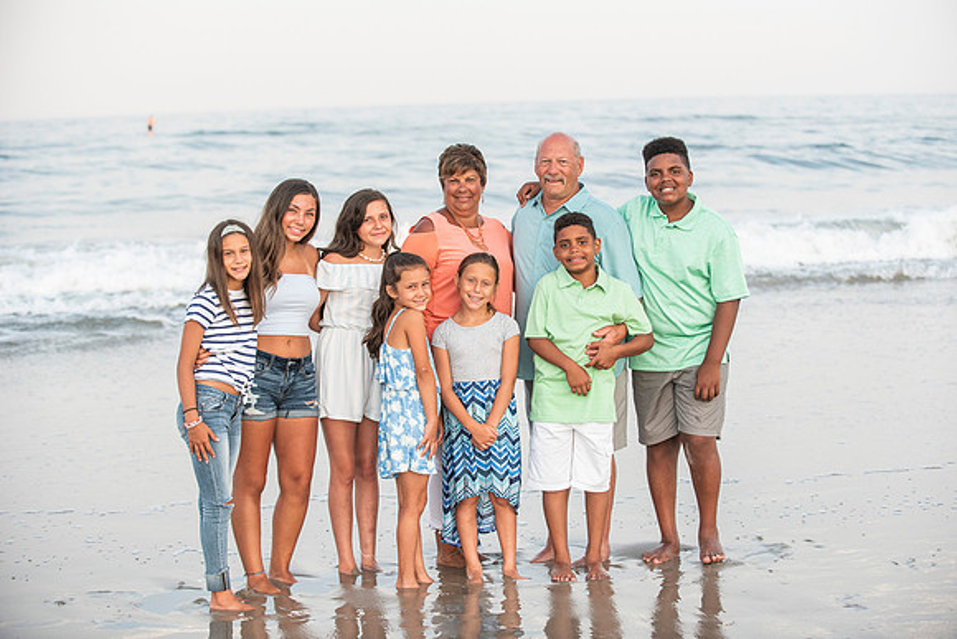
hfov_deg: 28.0
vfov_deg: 18.9
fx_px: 1920
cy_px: 309
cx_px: 494
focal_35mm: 72
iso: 800
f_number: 3.5
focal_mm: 70
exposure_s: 1/1250
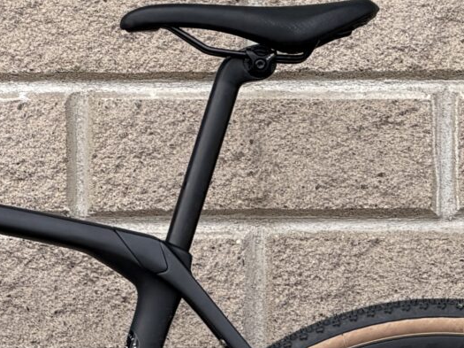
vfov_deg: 3.0
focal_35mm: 488
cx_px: -39
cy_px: 112
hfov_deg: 4.1
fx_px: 6537
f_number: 2.8
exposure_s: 1/220
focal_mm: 16.89
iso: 50
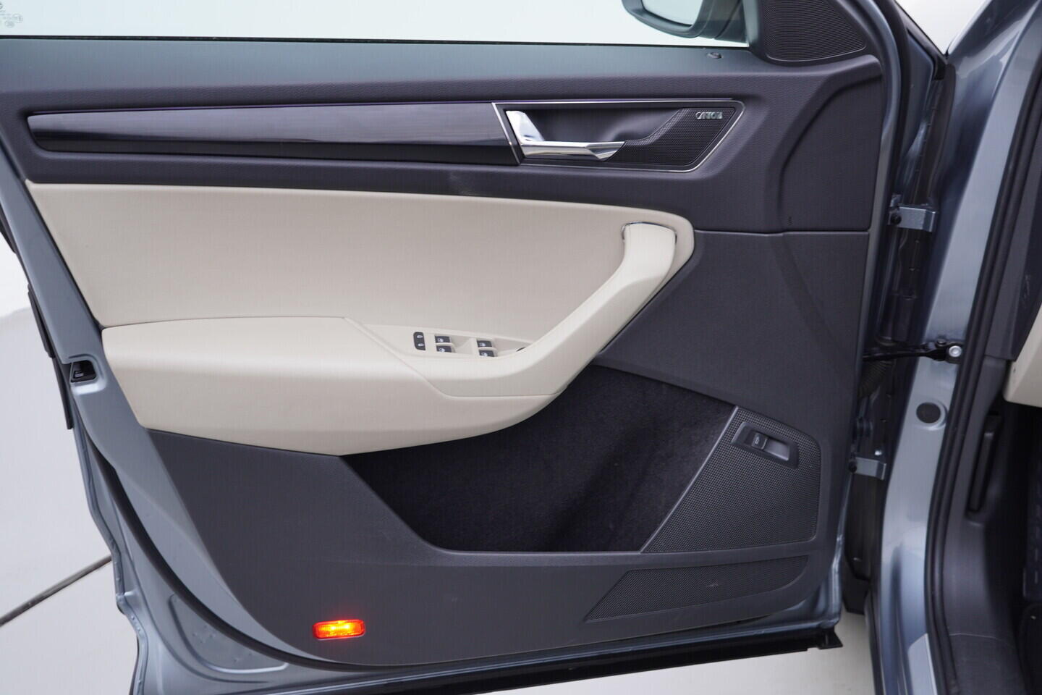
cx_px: 521
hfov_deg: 53.1
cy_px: 348
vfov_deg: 36.9
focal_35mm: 36
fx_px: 1042
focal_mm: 24
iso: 125
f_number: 3.2
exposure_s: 1/50
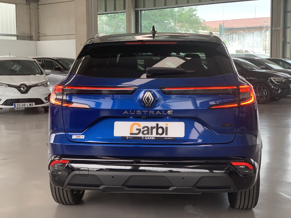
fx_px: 437
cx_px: 146
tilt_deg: -5.9
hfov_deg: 36.8
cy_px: 109
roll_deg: -0.6
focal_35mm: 52
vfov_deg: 28.0
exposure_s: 1/122
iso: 125
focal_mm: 6
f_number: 2.4
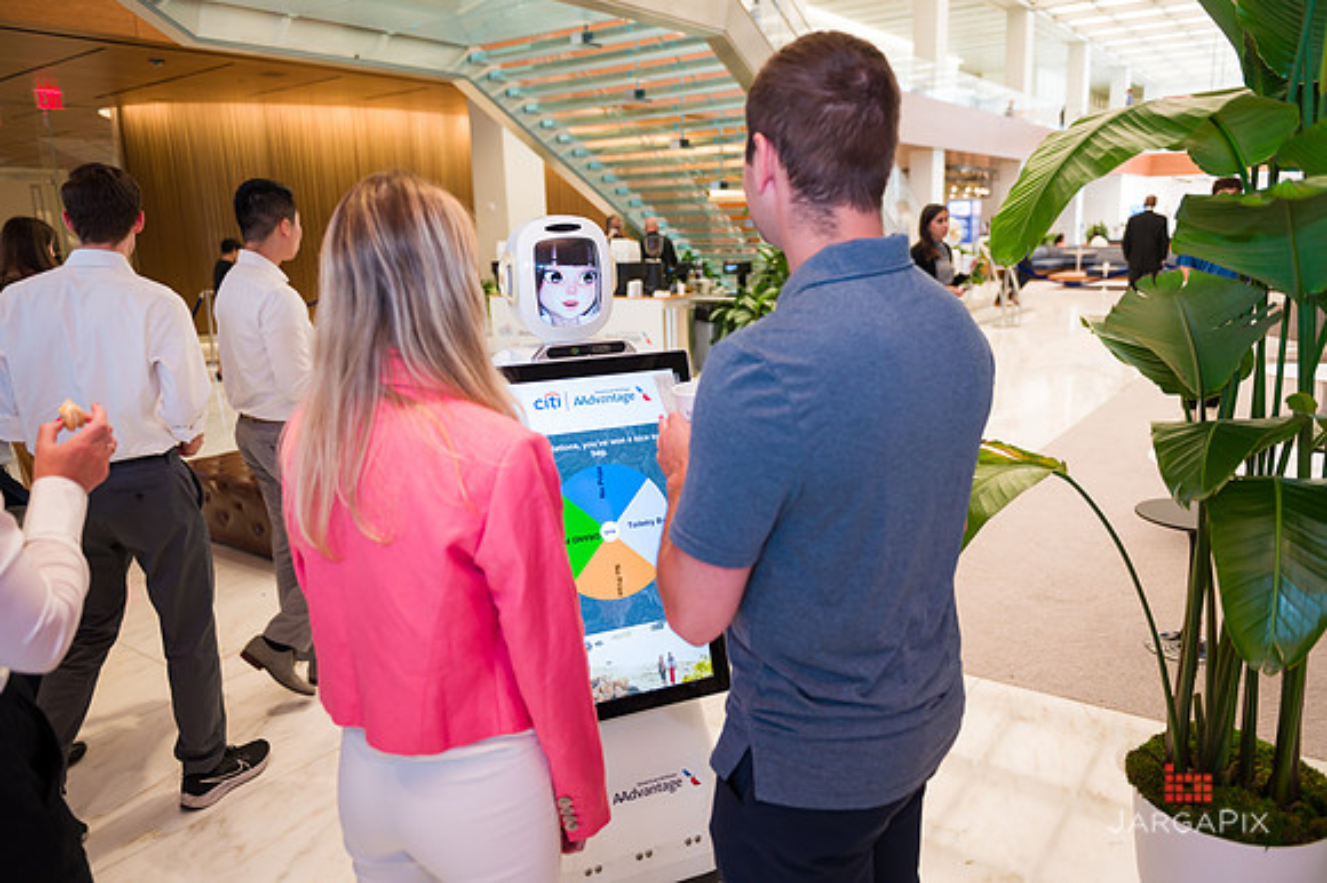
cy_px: 442
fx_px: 958
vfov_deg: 49.5
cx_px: 664
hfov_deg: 69.4
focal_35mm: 26
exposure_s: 1/200
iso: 800
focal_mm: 26
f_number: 3.2
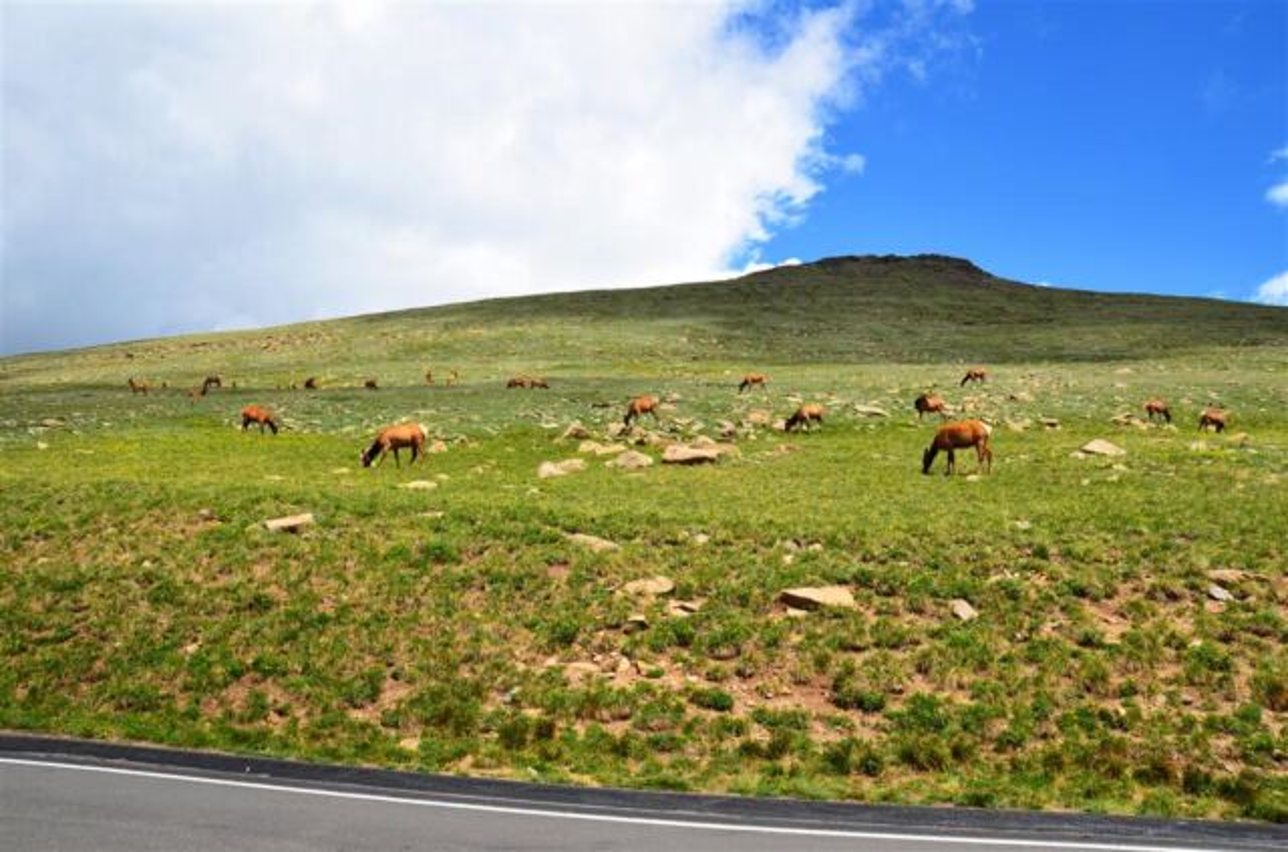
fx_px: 963
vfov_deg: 47.7
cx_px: 644
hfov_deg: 67.5
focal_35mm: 27
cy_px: 426
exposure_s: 1/160
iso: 100
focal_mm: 18
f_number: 11
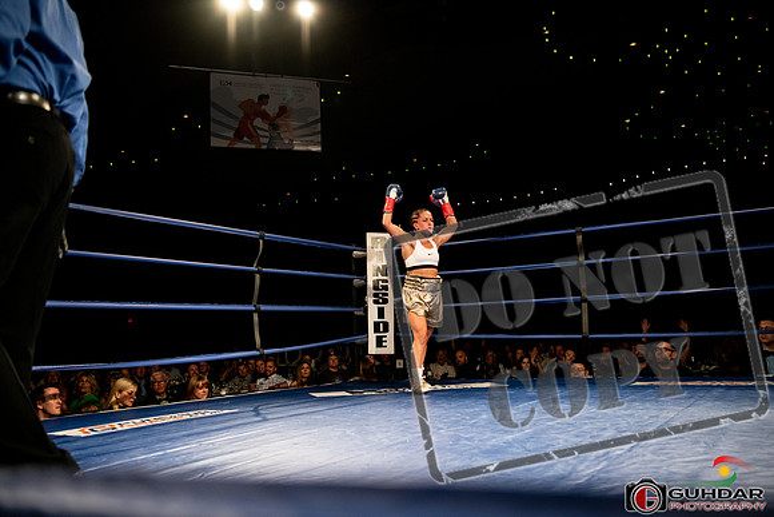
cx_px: 387
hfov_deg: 54.4
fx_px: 753
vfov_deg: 37.9
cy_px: 258
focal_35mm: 35
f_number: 2.8
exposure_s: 1/1250
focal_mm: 35
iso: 1600
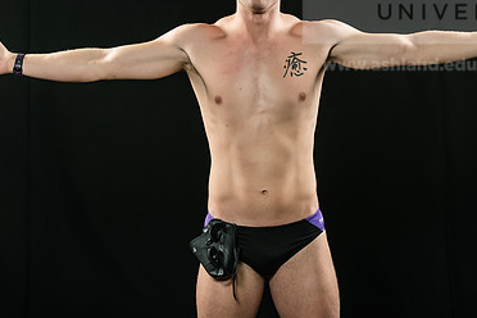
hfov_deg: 15.3
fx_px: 1775
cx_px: 264
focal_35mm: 134
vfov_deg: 10.2
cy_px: 92
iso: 320
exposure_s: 1/250
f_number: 5.6
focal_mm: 86
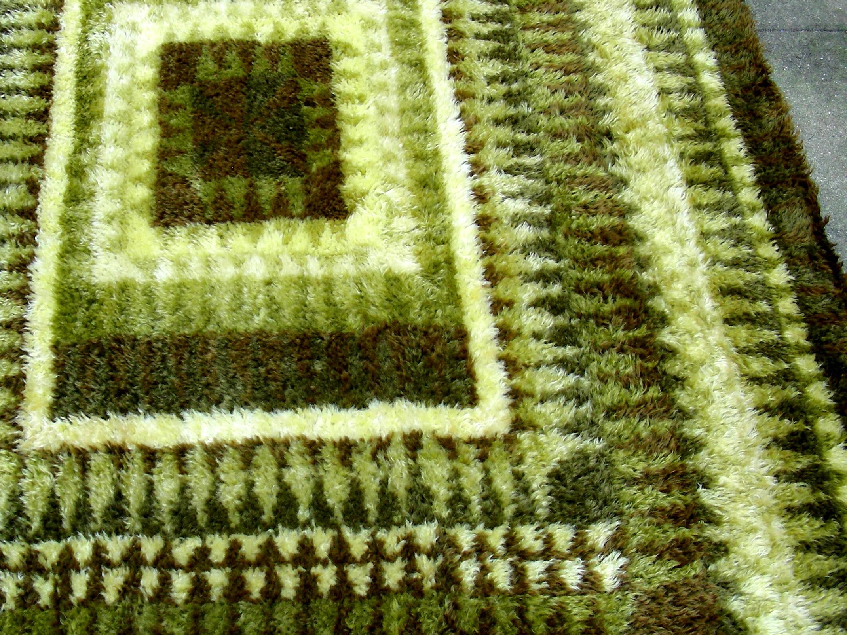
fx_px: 1223
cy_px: 281
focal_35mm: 50
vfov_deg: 29.1
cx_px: 337
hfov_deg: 38.0
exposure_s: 1/42.3
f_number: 3.5
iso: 50
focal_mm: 6.3
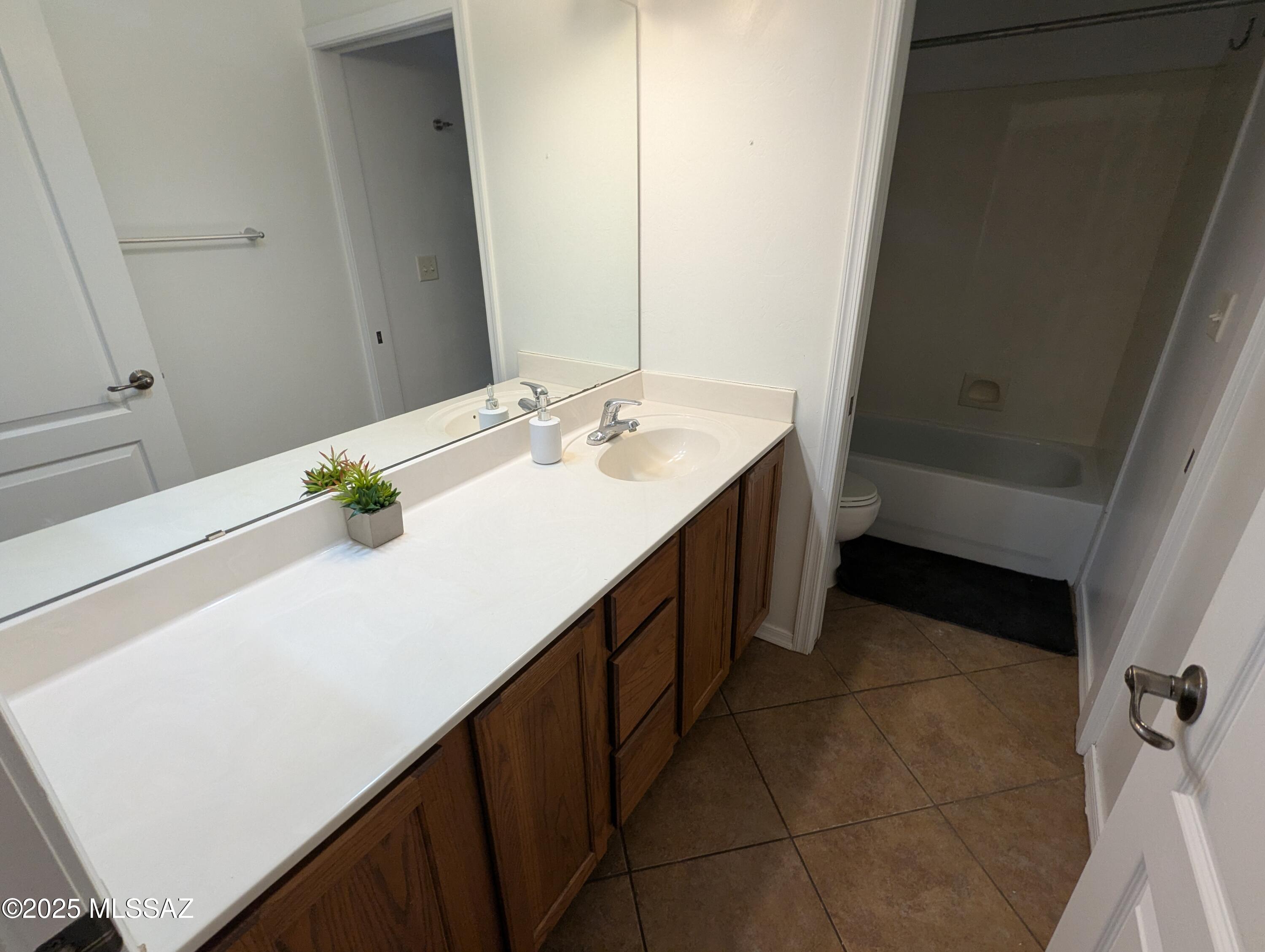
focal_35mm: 16
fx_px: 585
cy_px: 476
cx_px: 632
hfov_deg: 94.4
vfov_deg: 78.2
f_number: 2.2
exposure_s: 1/60
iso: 102
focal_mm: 2.35
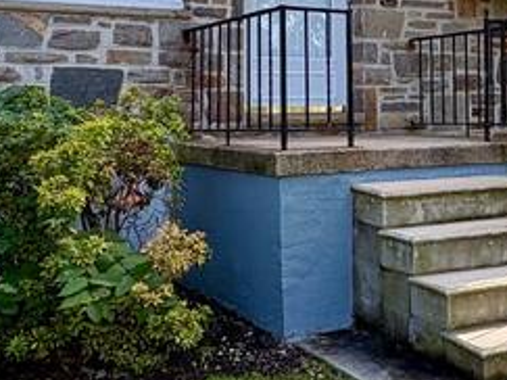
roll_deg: +1.1
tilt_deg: +3.3
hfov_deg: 31.9
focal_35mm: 59
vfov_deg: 24.3
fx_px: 864
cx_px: 405
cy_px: 63
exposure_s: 1/299
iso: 50
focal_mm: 2.22
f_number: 2.2
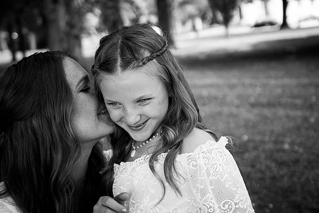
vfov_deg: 25.0
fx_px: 478
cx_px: 160
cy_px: 106
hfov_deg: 36.9
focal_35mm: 54
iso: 250
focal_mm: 54
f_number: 4
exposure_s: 1/160
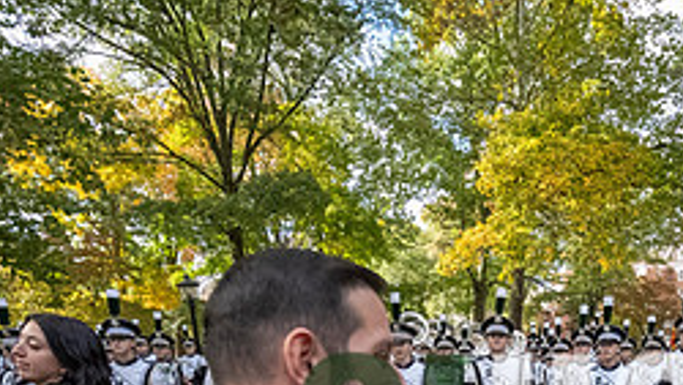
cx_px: 508
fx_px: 616
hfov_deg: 55.4
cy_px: 482
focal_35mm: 34
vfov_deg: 29.1
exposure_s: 1/8000
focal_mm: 14
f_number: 4
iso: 6400
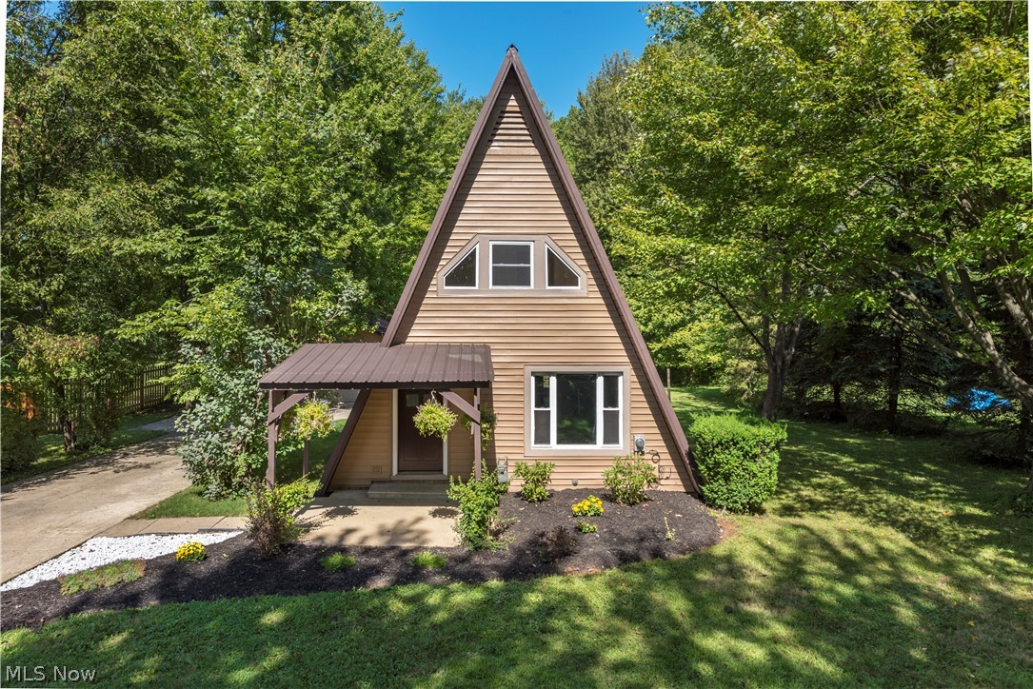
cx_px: 516
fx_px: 689
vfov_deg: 53.2
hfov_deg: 73.7
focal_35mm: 24
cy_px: 344
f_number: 9
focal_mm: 24
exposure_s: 1/400
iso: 200
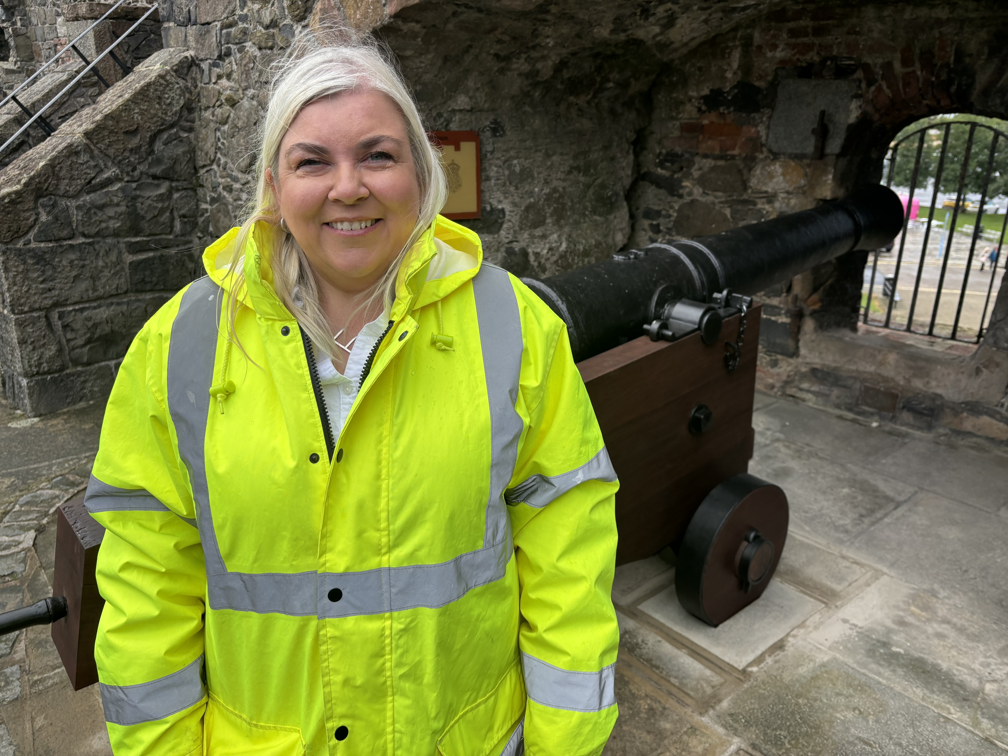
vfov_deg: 53.1
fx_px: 757
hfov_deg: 67.3
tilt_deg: -20.1
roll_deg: +0.2
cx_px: 504
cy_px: 378
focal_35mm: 26
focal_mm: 5.96
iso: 50
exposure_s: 1/1263
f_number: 1.6
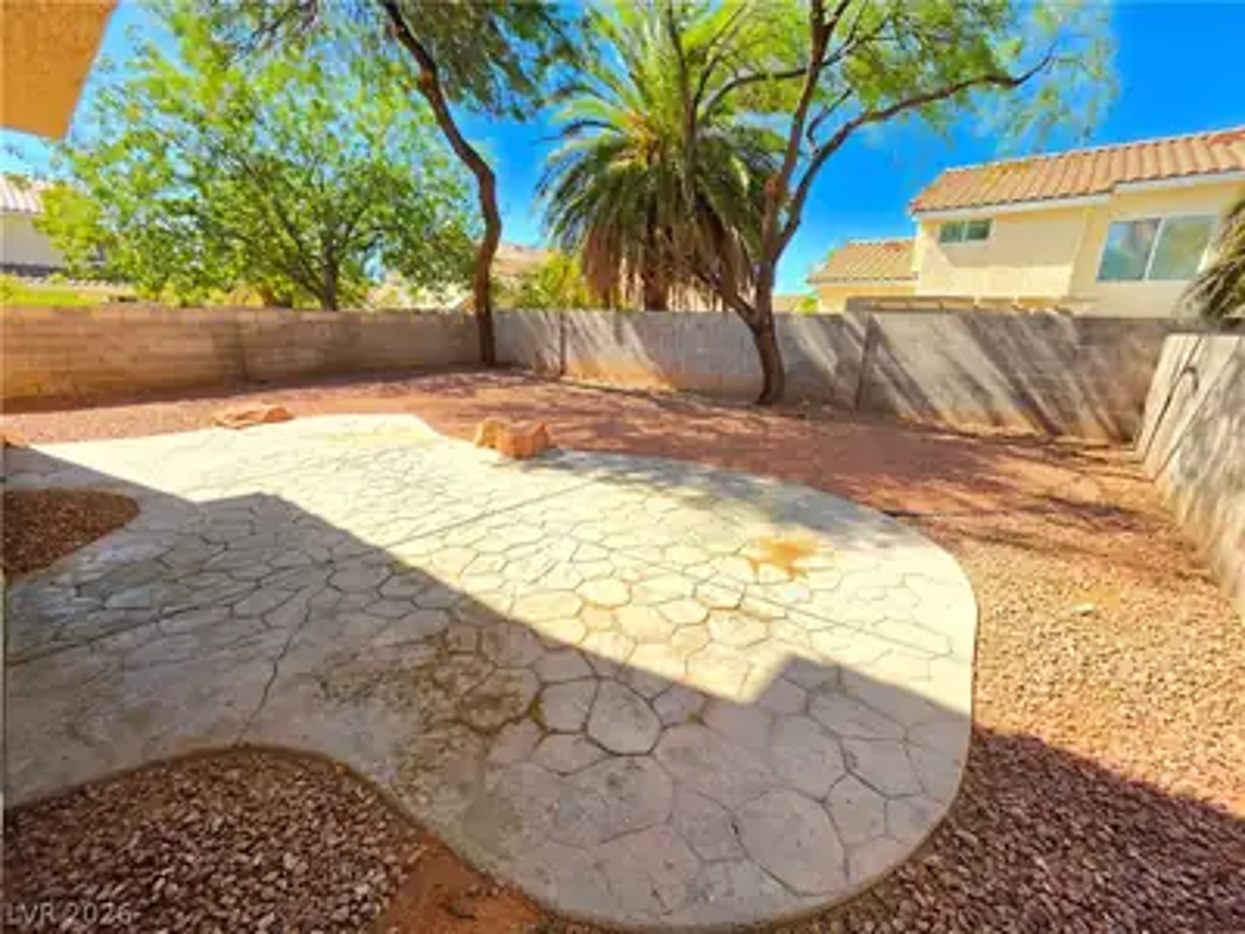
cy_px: 467
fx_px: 468
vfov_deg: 89.9
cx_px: 622
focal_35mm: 13
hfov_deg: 106.2
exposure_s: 1/720
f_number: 1.9
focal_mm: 2.2
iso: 32
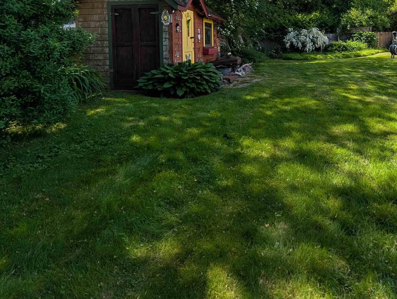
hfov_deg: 75.5
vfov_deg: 57.6
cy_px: 50
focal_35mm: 21
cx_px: 276
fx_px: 241
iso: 42
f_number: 1.7
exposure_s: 1/2342
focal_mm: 2.02
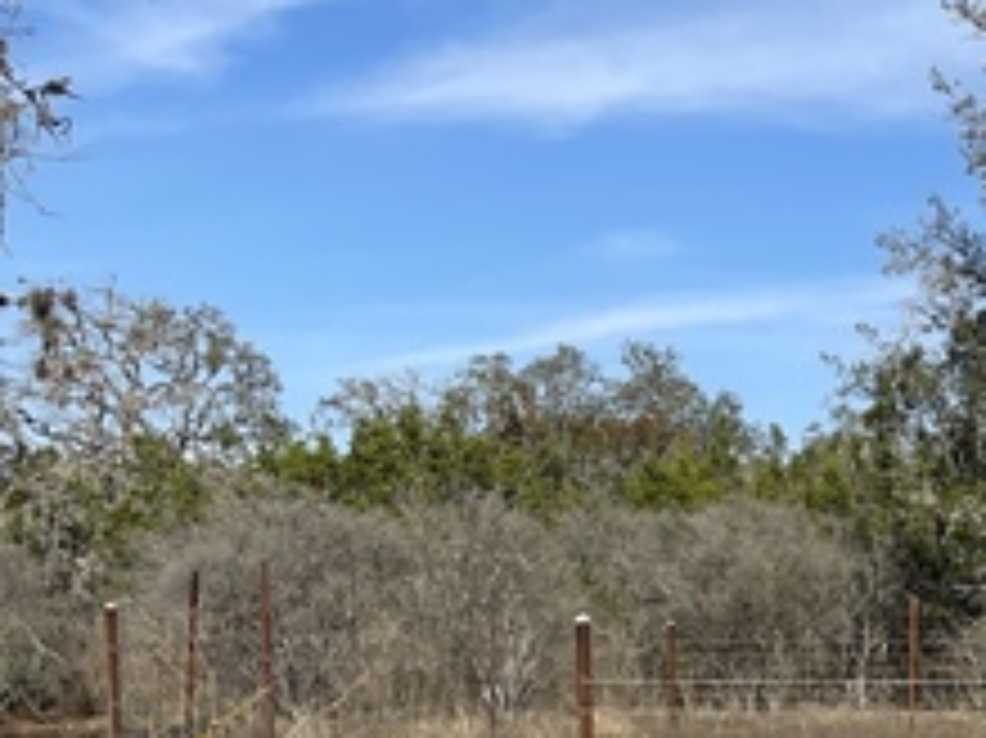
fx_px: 2164
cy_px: 878
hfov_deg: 24.0
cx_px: 1081
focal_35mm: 76
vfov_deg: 18.4
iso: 32
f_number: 1.6
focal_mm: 4.2
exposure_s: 1/4292
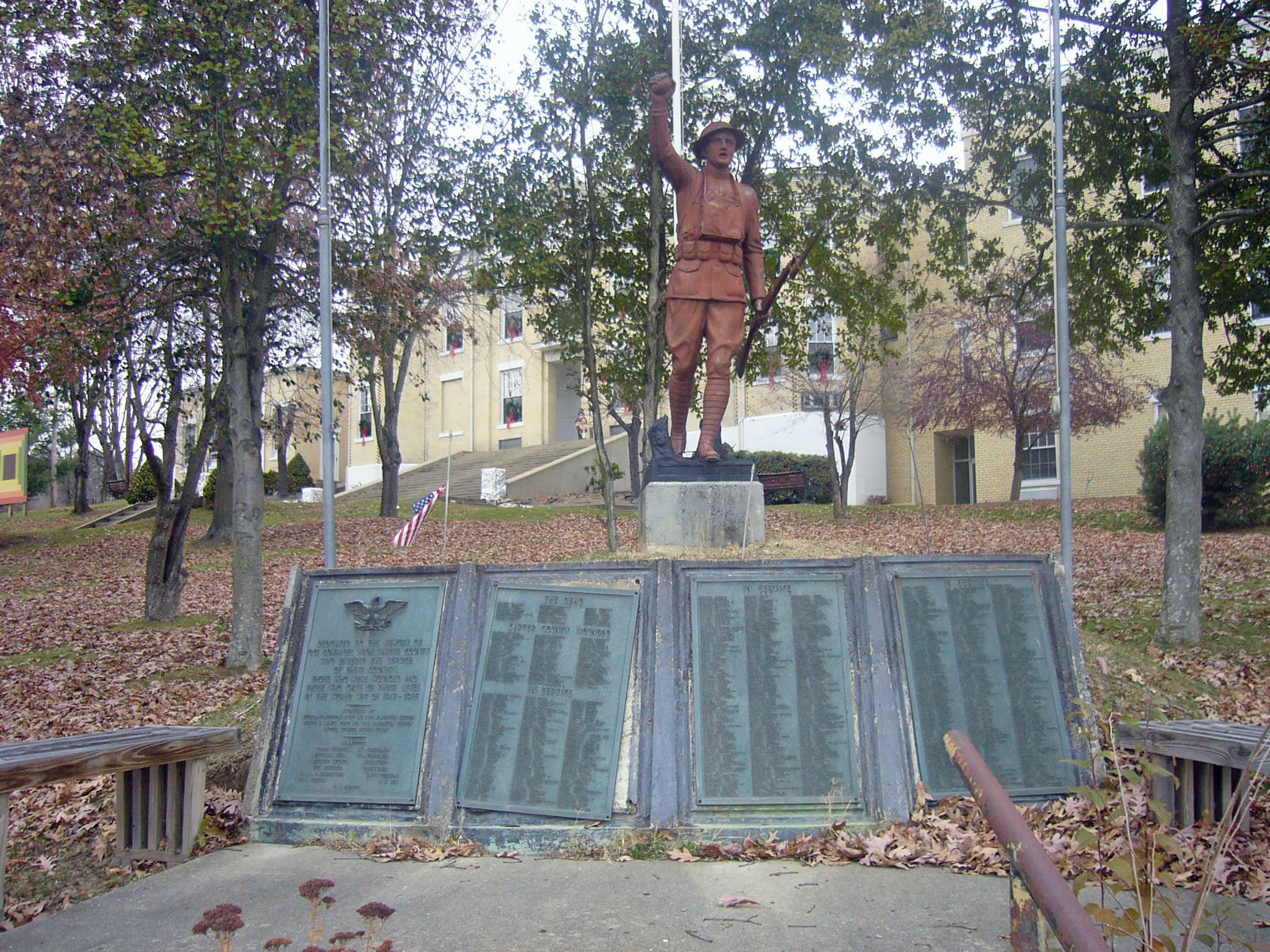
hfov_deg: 52.6
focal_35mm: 35
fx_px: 1284
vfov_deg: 40.7
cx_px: 635
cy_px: 476
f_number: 2.8
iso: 100
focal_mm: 5.8
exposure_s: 1/125
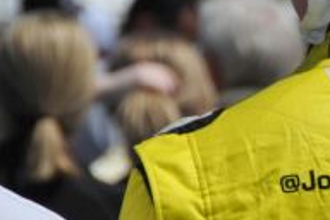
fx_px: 7177
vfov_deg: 1.8
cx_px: 411
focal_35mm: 783
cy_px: 15
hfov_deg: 2.6
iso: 900
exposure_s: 1/8000
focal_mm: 200
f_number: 5.6
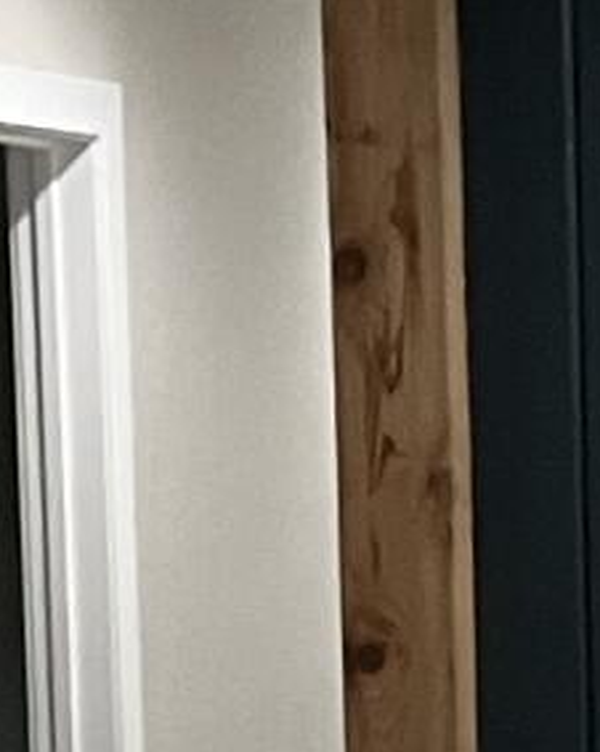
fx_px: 6444
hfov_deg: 5.3
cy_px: 1703
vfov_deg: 6.4
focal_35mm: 290
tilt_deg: -7.0
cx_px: 11
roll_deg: +2.1
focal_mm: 3.99
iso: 125
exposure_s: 1/60
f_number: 1.8
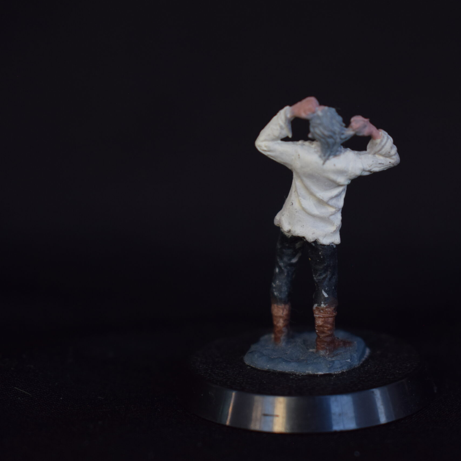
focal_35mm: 96
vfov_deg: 18.1
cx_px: 316
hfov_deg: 18.0
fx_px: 1446
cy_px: 230
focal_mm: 50
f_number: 5.6
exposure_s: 1/30
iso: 400
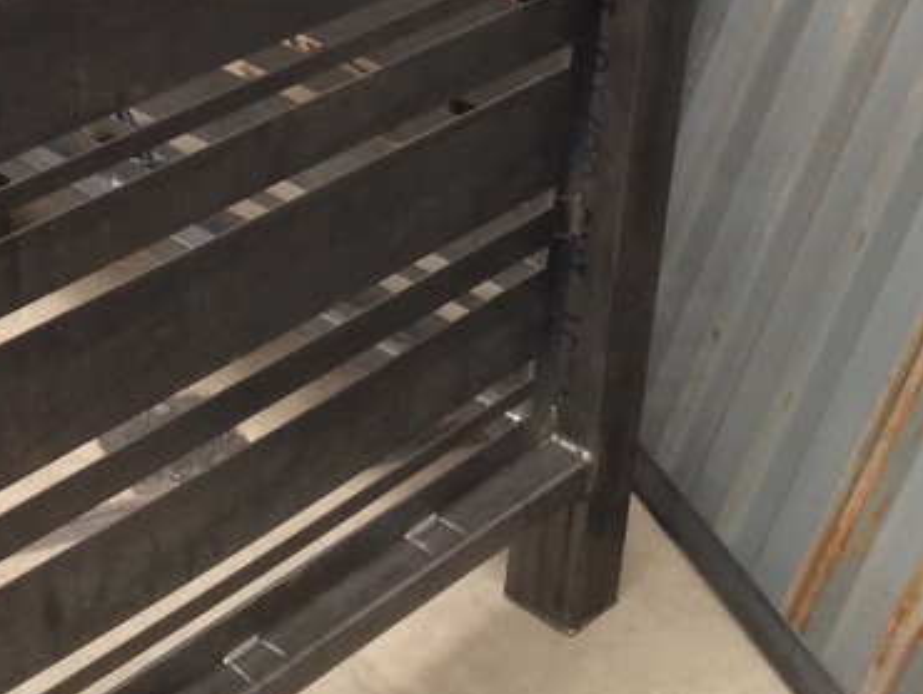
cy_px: -87
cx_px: -70
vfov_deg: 17.2
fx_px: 2215
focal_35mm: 83
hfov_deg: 22.3
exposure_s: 1/30
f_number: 2.2
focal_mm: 4.12
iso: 50
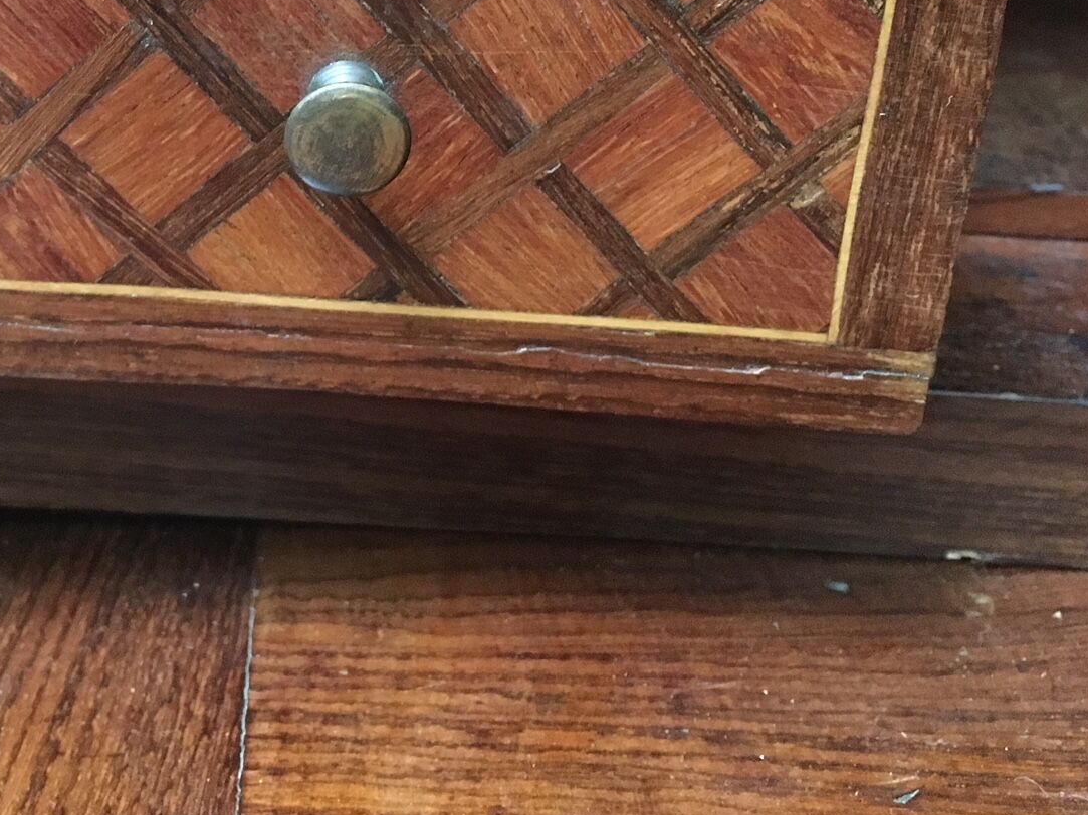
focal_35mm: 54
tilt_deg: -21.2
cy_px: 69
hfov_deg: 34.9
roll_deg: -4.0
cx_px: 289
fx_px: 1697
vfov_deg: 26.1
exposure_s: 1/17
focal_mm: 4.15
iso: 500
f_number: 2.2
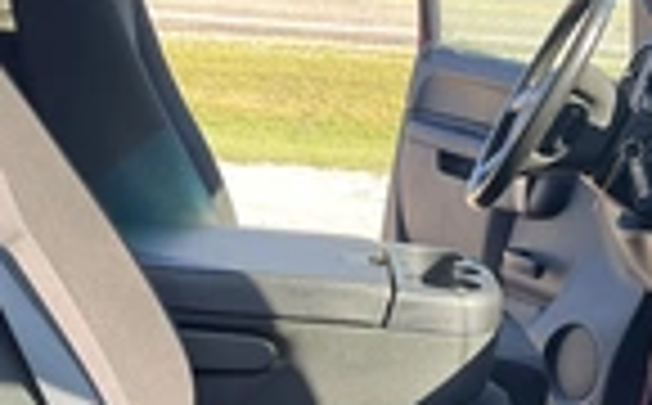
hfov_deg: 24.3
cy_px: 590
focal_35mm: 85
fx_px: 1507
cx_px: 432
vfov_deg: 14.4
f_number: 1.8
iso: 25
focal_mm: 3
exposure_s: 1/122
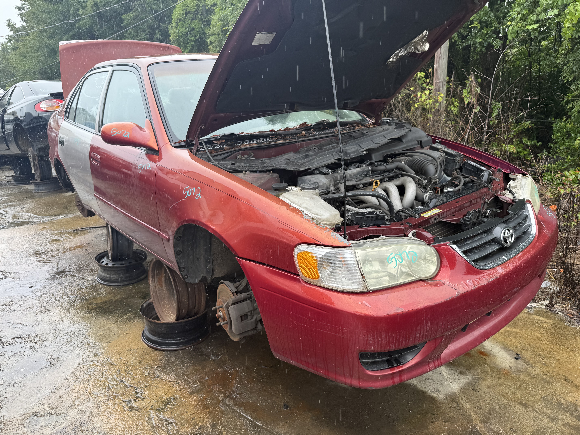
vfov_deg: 56.8
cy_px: 218
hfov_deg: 71.6
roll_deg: +2.2
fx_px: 402
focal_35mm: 24
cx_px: 290
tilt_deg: -14.1
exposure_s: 1/327
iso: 80
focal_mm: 6.76
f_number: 1.78
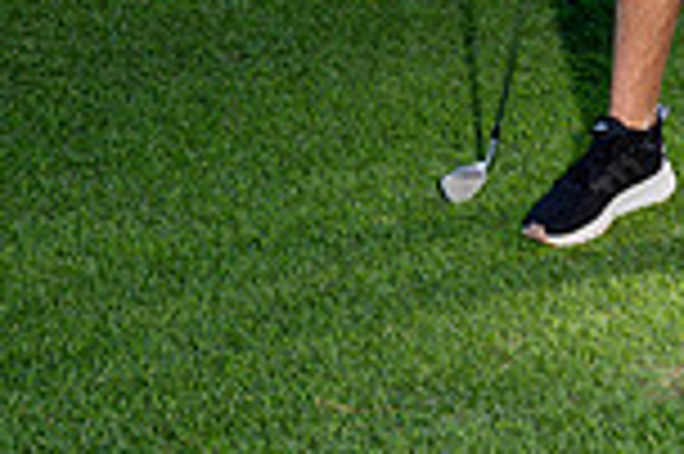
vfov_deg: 8.9
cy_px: -526
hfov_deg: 14.3
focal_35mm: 142
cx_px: 666
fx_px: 2695
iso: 100
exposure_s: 1/250
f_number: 4
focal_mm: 48
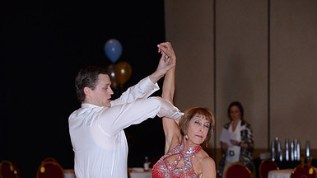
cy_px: 222
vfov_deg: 6.8
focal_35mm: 177
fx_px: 1487
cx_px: 158
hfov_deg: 12.2
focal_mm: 112
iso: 1600
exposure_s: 1/200
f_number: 5.6
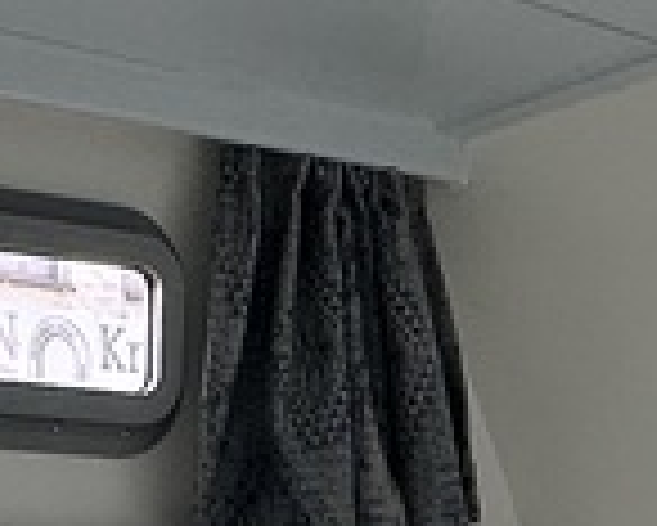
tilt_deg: -13.5
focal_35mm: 112
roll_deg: +1.1
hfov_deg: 17.1
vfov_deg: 11.5
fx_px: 2179
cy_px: 1232
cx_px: 198
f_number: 2.2
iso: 40
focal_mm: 2.22
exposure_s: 1/101
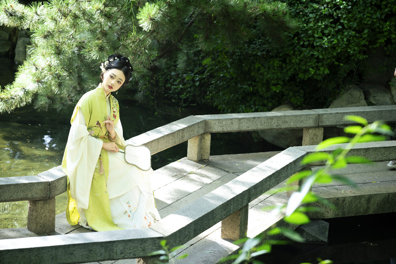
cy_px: 132
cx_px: 198
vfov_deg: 15.0
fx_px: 1001
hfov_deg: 22.4
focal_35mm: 91
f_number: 4
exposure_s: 1/200
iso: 400
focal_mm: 91
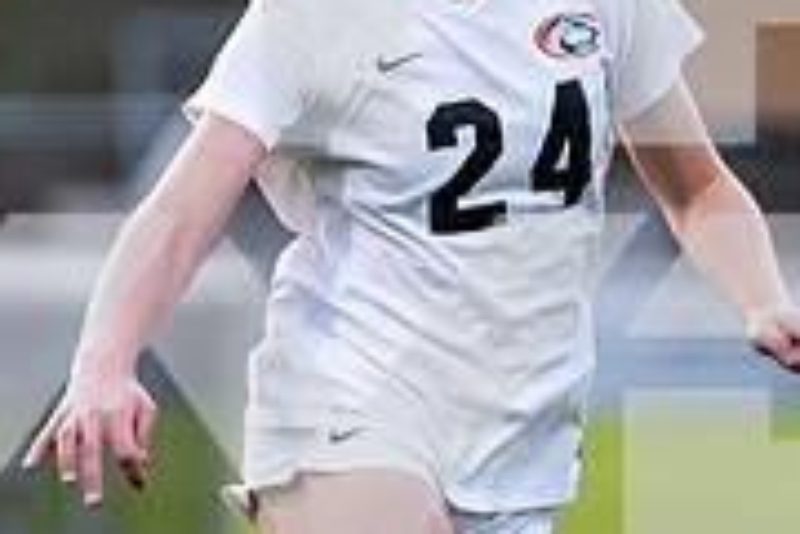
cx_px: 374
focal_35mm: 1038
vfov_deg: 1.3
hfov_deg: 2.0
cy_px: 261
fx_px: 23065
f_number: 2.8
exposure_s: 1/1600
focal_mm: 200
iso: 1250
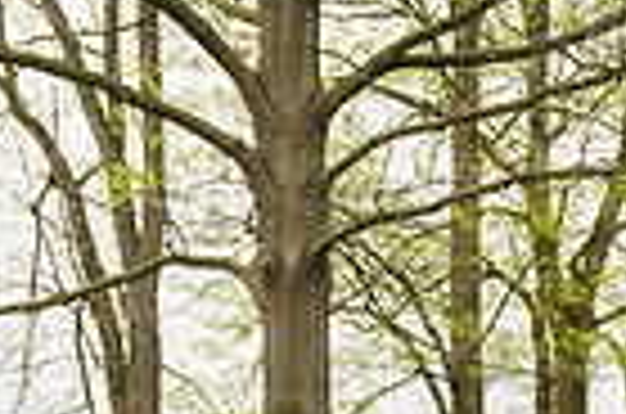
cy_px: 801
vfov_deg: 11.1
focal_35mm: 113
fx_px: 1960
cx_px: 387
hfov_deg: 18.1
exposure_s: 1/1000
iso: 320
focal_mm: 27
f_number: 5
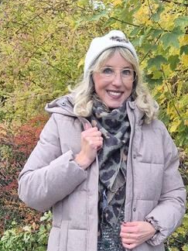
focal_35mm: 54
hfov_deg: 27.0
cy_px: 253
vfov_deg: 32.6
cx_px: 115
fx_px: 391
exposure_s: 1/180
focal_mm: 5.4
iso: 64
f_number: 1.8
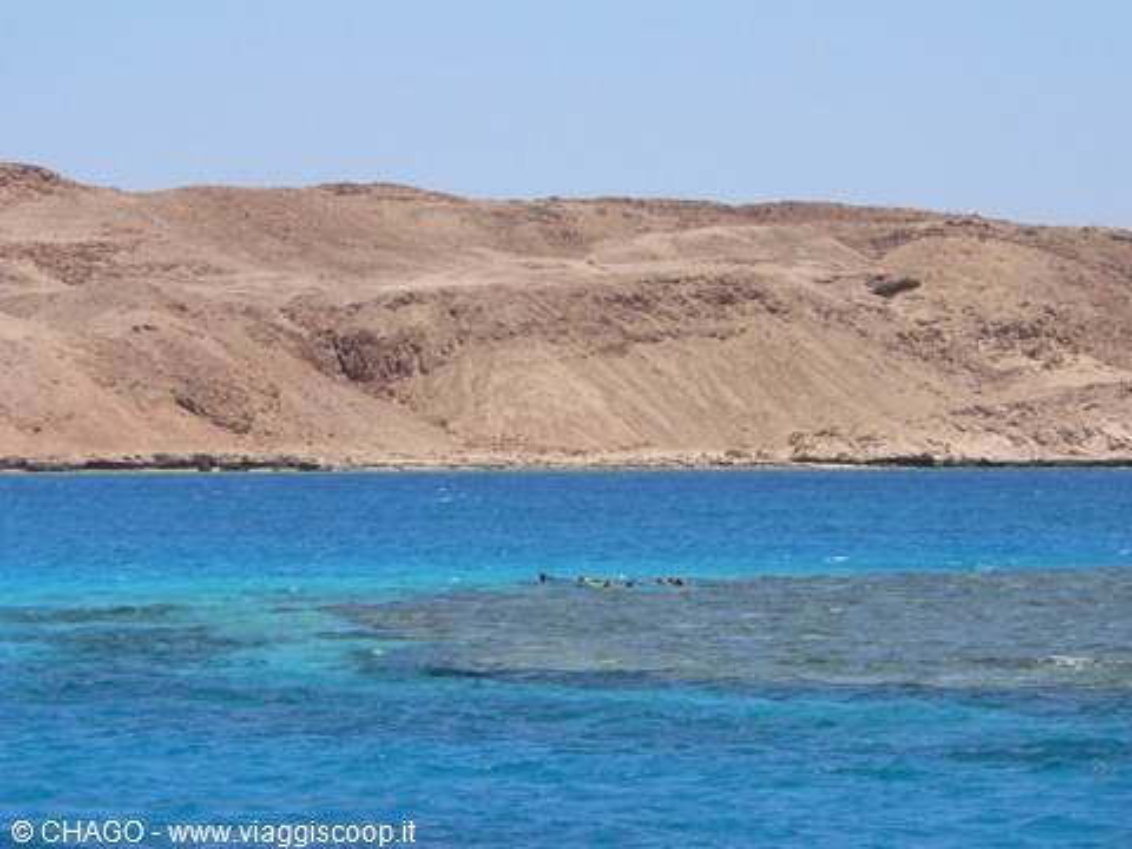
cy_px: 424
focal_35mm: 236
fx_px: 7718
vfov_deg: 6.3
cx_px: 566
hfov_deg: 8.4
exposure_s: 1/1000
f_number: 4.6
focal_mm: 39.2
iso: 80
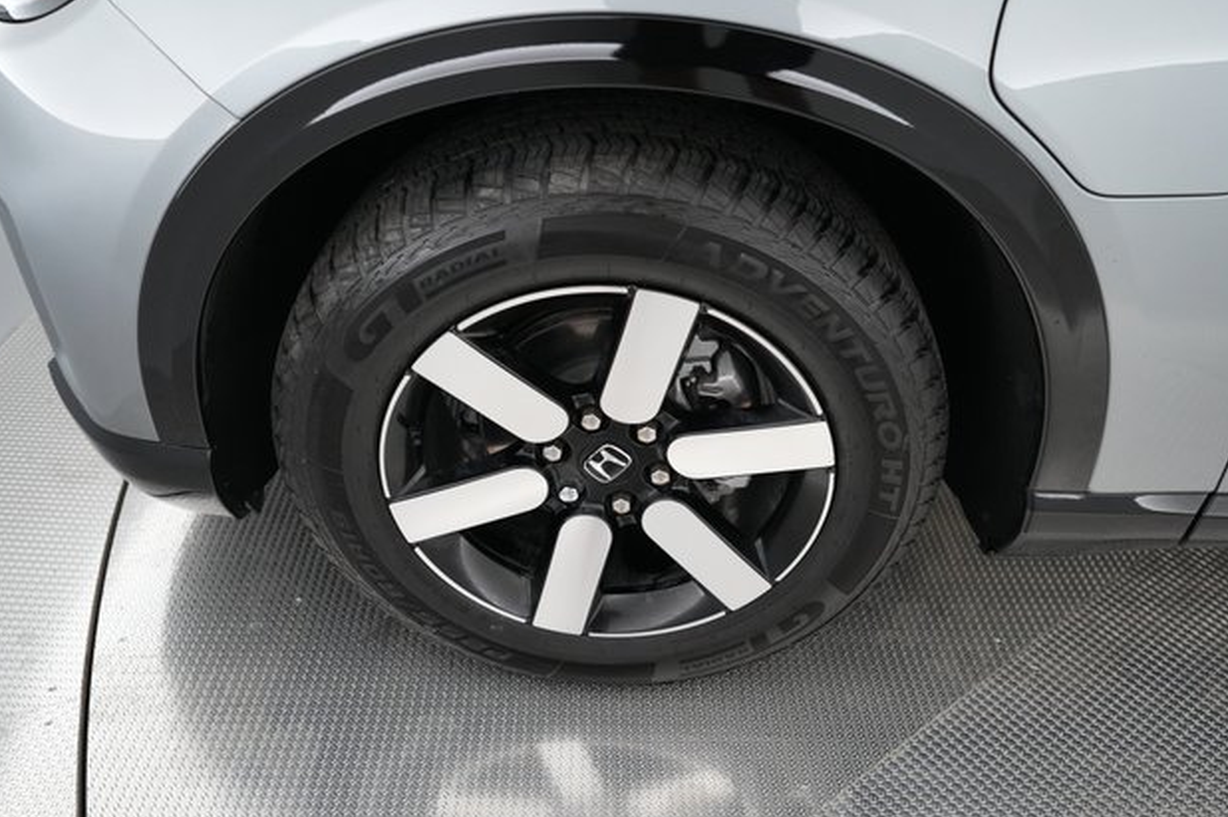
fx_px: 988
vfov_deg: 44.9
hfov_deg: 63.7
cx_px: 614
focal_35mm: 29
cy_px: 400
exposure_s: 1/250
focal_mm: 28
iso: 5000
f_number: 2.8
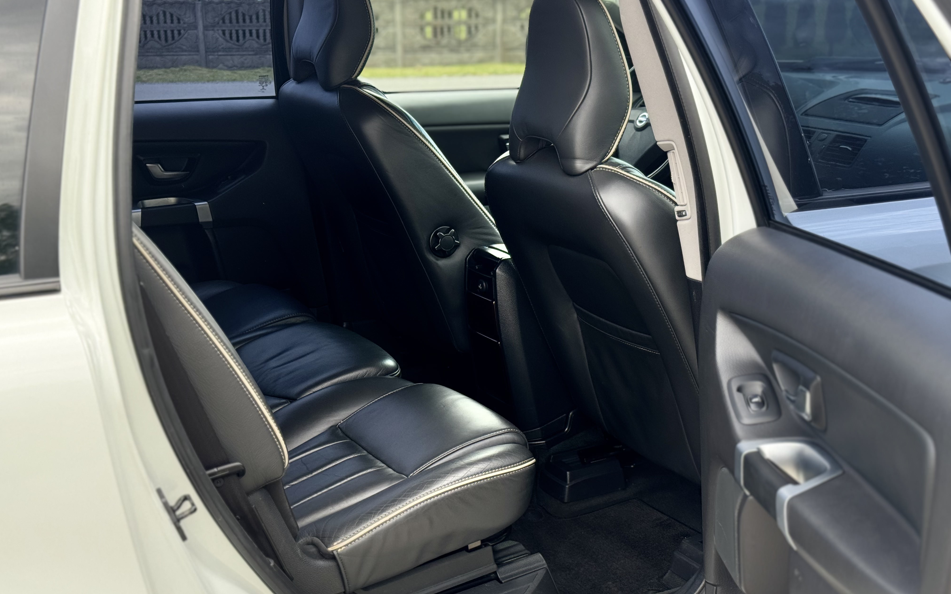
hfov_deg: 39.6
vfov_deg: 25.3
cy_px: 326
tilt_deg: -15.7
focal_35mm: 51
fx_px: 1322
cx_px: 475
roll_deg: +1.4
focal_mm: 6.76
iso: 64
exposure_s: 1/621
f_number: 1.78
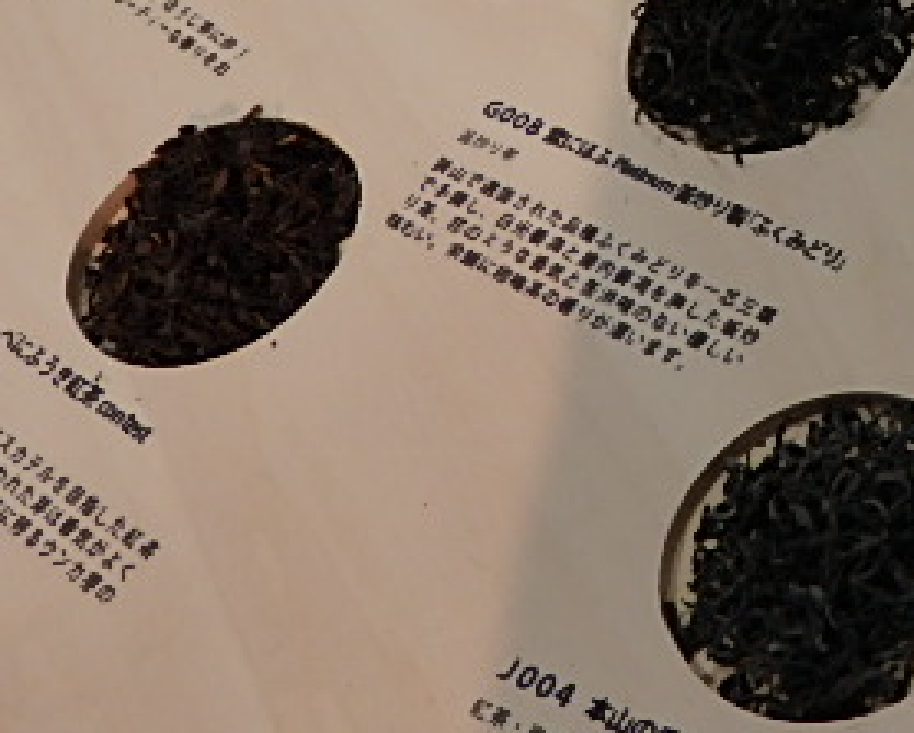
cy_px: 30
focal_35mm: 83
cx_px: 999
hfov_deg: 21.8
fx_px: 2248
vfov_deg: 18.1
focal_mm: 6.6
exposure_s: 1/40
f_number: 3.6
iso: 160
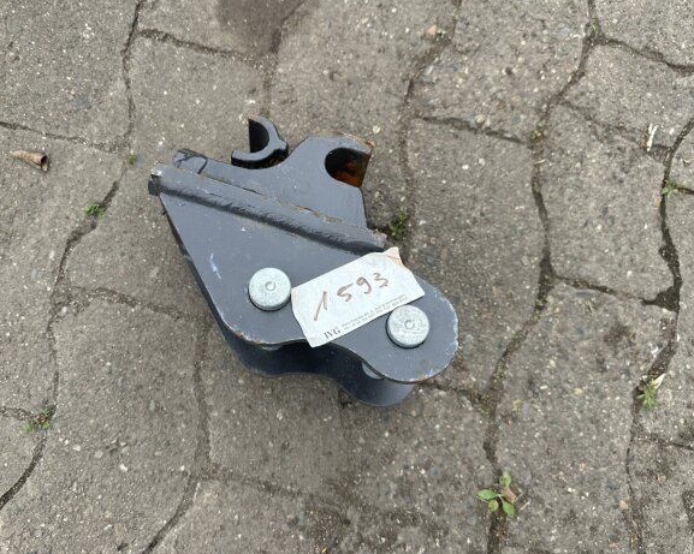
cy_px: 284
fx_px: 534
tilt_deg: -83.0
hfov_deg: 66.0
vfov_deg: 54.9
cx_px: 338
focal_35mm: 26
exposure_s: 1/971
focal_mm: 6.86
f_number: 1.78
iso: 80
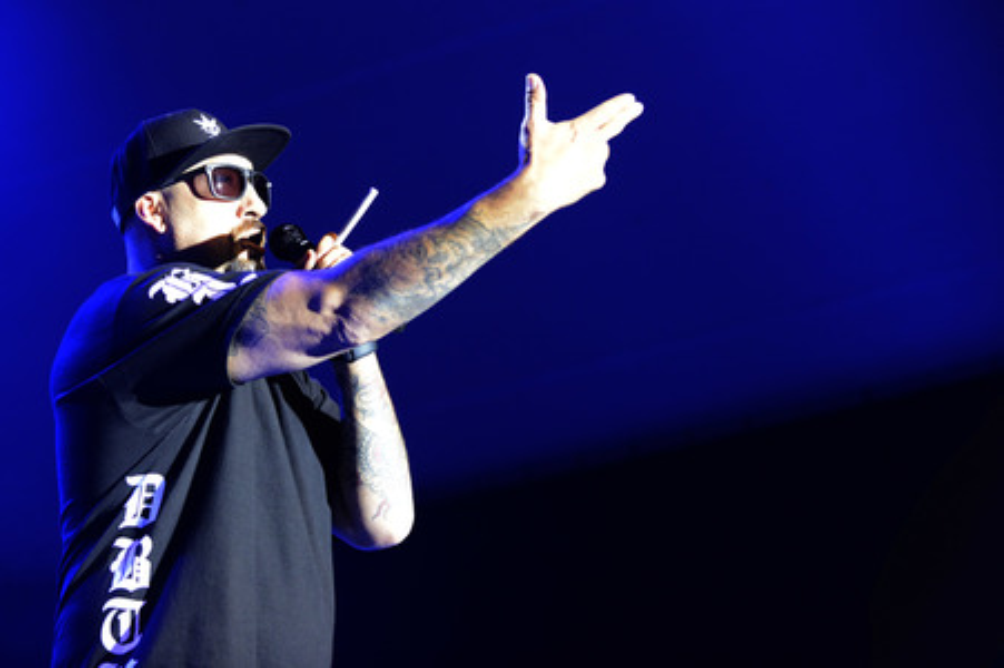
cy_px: 334
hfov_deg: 24.8
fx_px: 2285
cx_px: 502
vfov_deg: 16.6
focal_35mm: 82
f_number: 3.5
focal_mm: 82
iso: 3200
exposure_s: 1/320
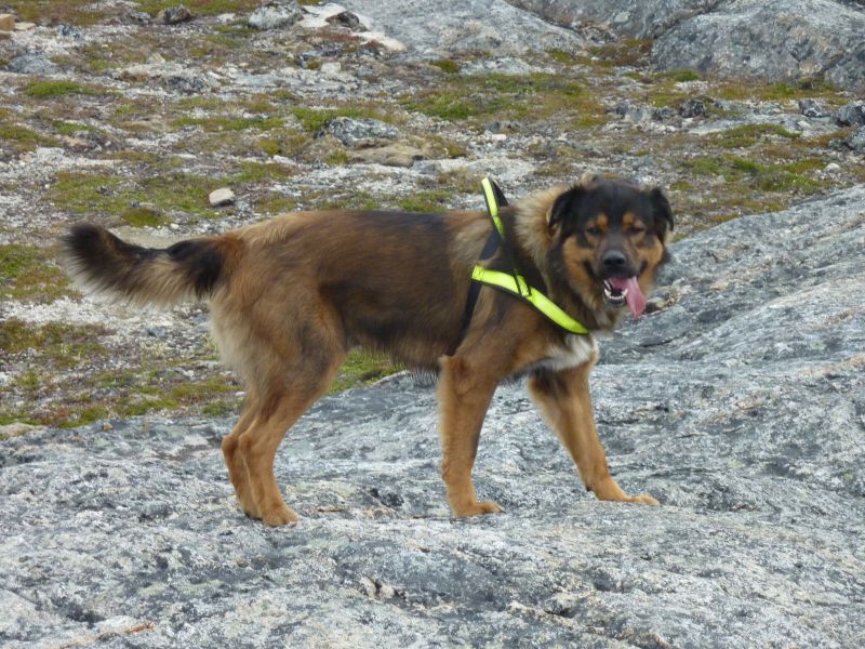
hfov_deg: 16.6
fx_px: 2974
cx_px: 432
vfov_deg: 12.5
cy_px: 324
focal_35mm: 119
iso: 160
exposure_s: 1/400
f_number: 4.4
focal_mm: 19.5
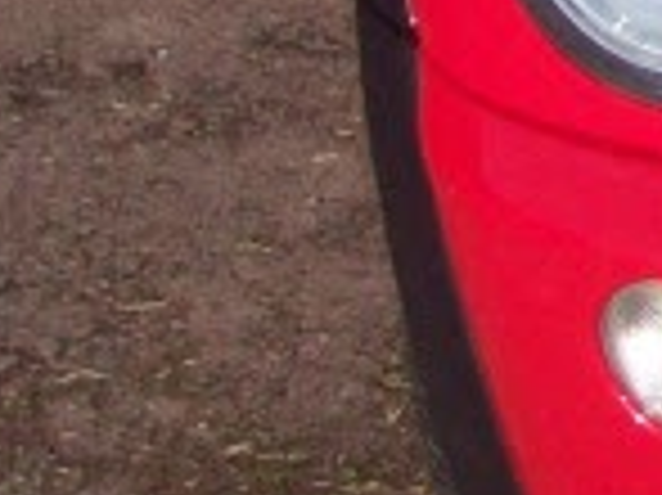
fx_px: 4529
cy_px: -526
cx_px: 2090
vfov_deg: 6.1
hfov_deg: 7.3
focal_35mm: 237
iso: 64
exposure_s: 1/669
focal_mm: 5.7
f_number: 2.8
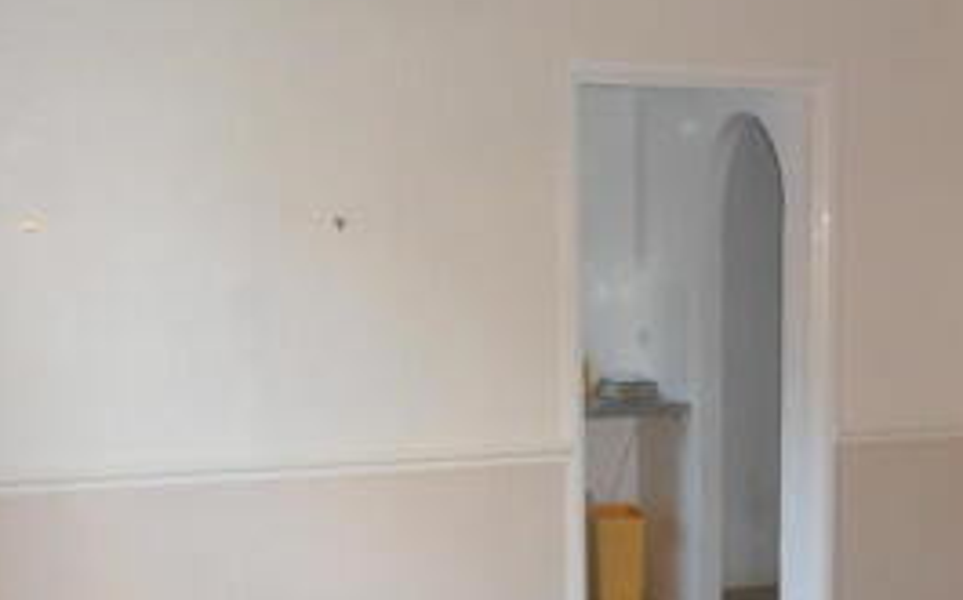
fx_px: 1468
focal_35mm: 56
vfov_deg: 22.8
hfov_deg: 36.0
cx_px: 641
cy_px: 475
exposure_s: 1/30
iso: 125
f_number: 3
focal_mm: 4.2
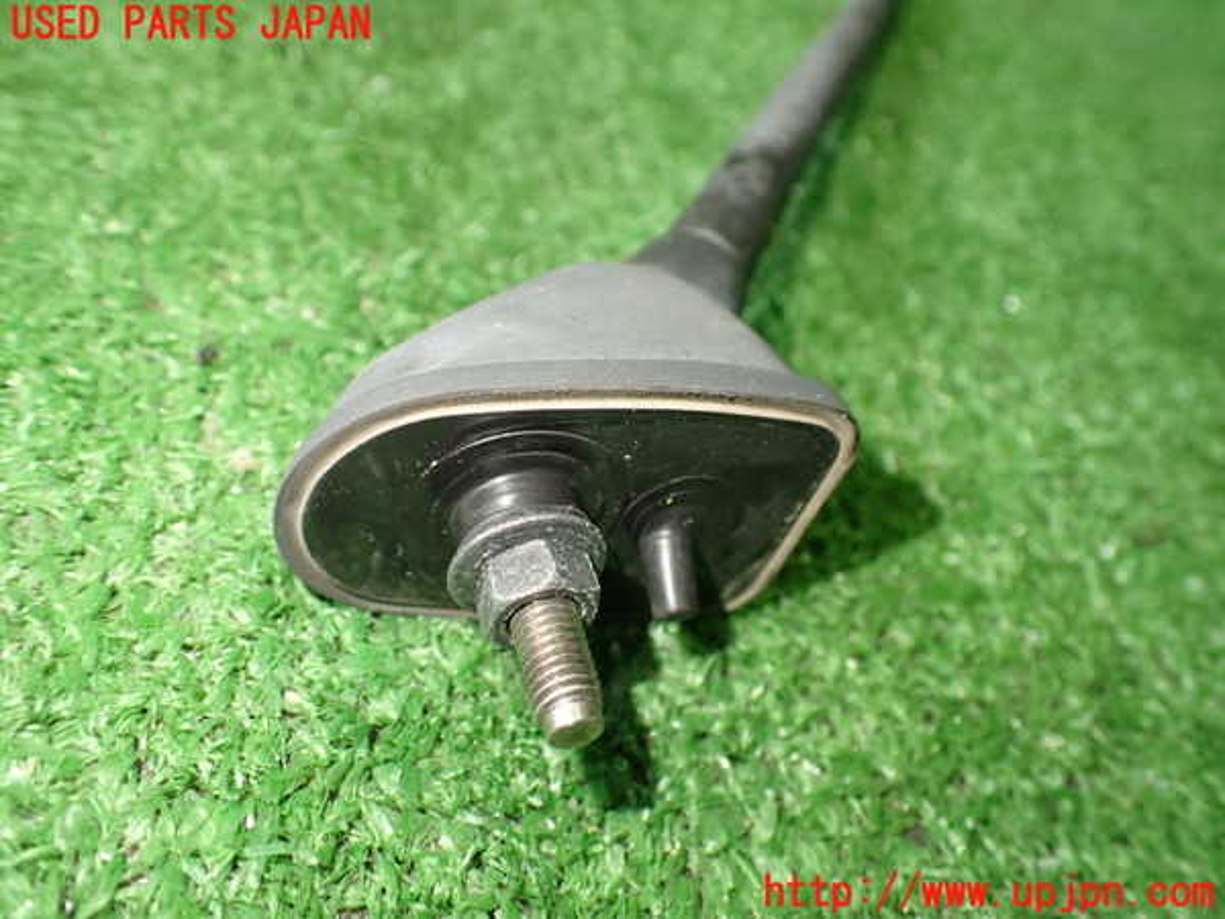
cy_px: 460
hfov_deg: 60.0
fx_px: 1062
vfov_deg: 46.8
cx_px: 612
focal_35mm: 30
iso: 800
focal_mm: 5.4
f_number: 2.3
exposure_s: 1/100
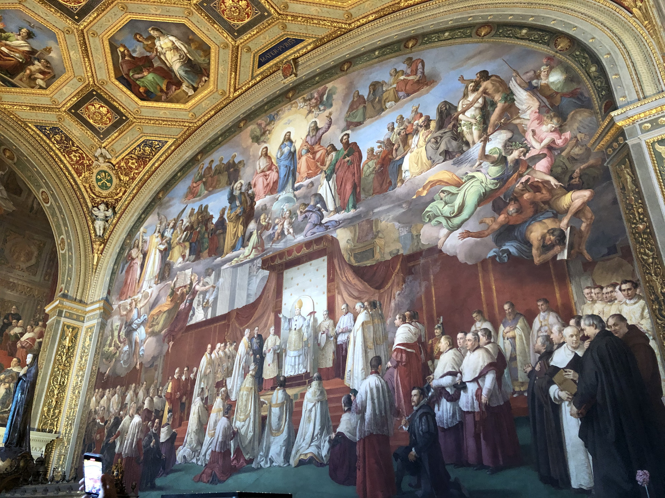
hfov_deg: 63.4
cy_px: 249
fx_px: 538
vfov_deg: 49.7
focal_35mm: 28
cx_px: 332
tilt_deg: +24.6
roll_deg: +2.2
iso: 100
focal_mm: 4
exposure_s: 1/7
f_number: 1.8
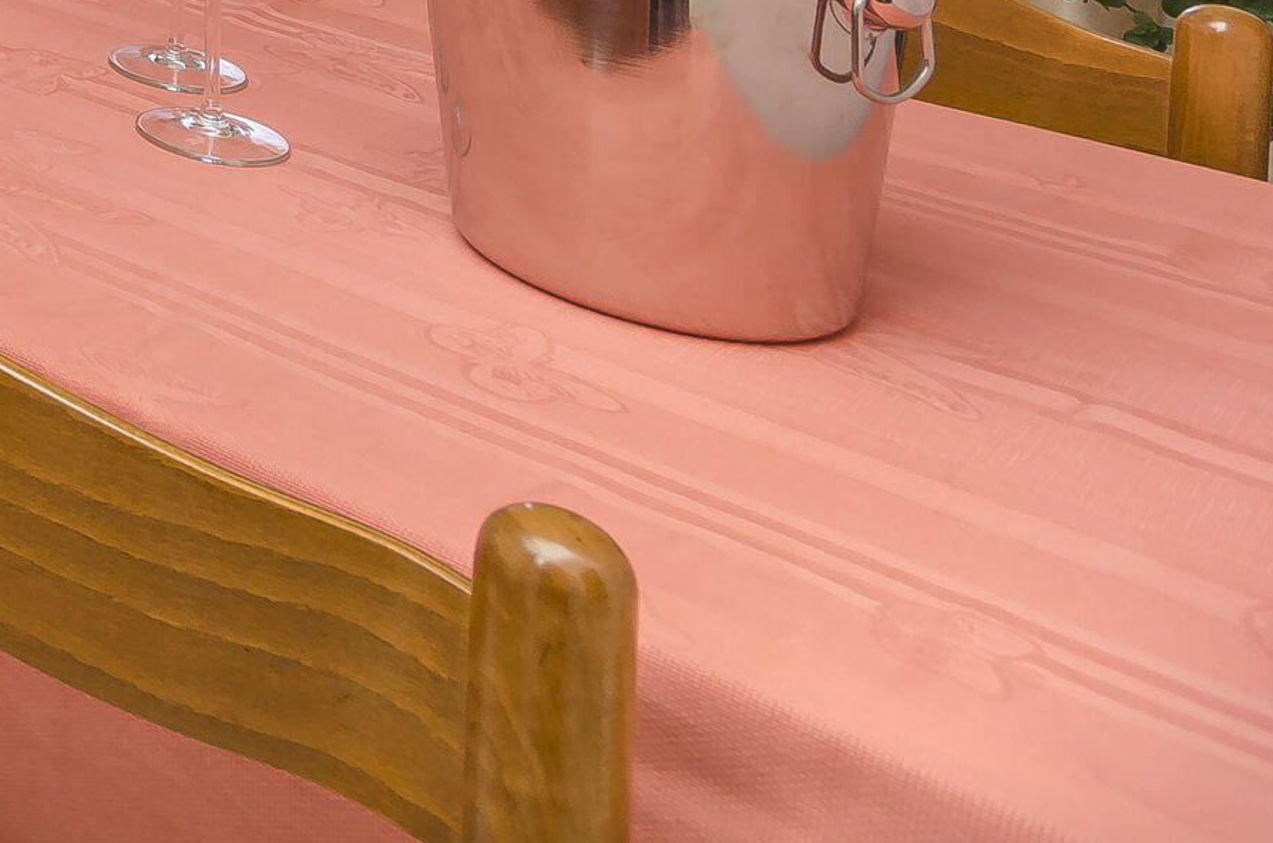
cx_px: -679
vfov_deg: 22.6
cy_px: -464
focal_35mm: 47
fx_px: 1658
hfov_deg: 27.4
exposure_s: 1/100
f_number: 8
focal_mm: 10
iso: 100
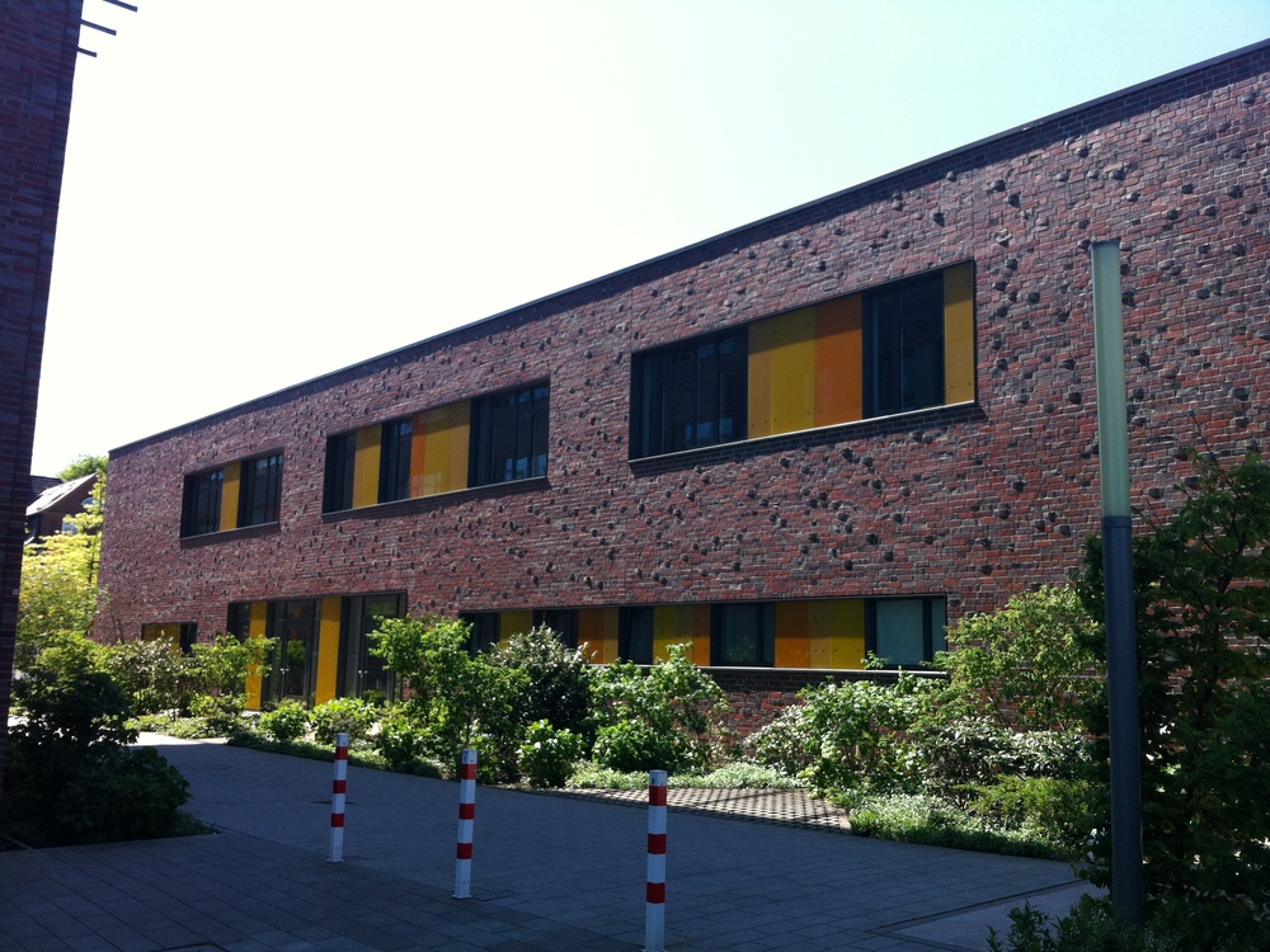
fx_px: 1284
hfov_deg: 52.6
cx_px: 635
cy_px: 476
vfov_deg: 40.7
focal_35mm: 35
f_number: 2.8
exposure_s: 1/548
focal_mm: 3.85
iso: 80
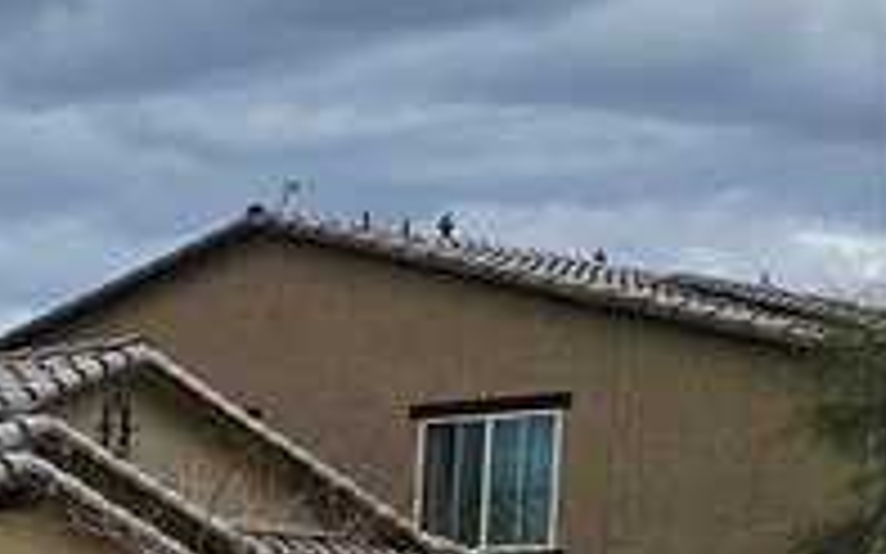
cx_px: -1408
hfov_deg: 12.1
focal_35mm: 127
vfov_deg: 9.9
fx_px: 3066
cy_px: 896
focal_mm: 6.3
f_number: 1.7
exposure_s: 1/1904
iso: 10
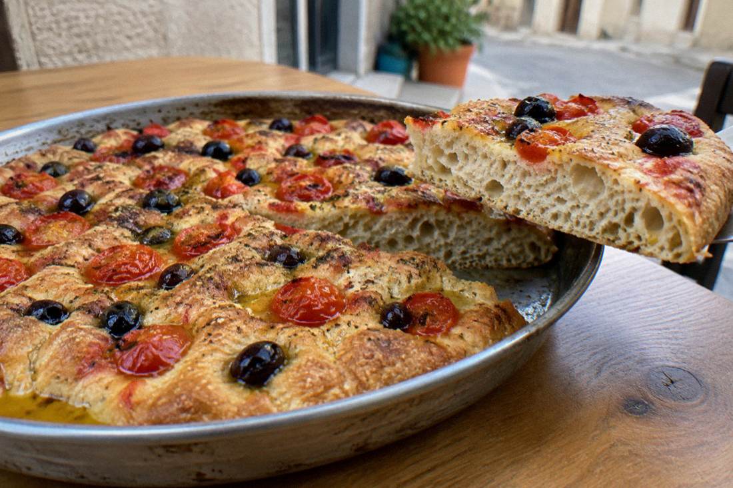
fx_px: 1425
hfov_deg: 28.8
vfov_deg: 19.5
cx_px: 366
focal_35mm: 70
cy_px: 244
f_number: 8
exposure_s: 1/50
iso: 1600
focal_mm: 70
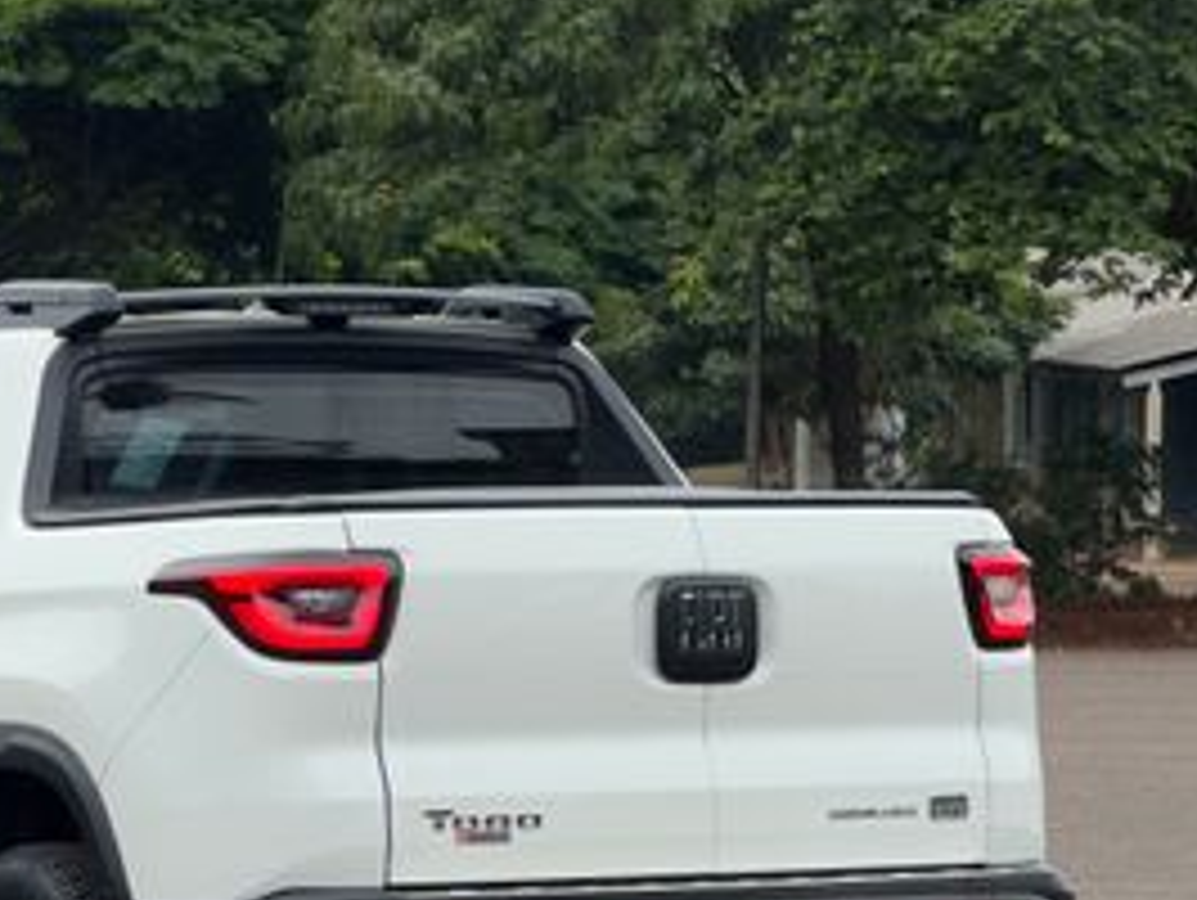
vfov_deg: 10.9
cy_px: 472
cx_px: 212
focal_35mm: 136
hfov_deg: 14.4
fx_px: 4707
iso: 25
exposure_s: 1/273
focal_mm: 9
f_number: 2.8
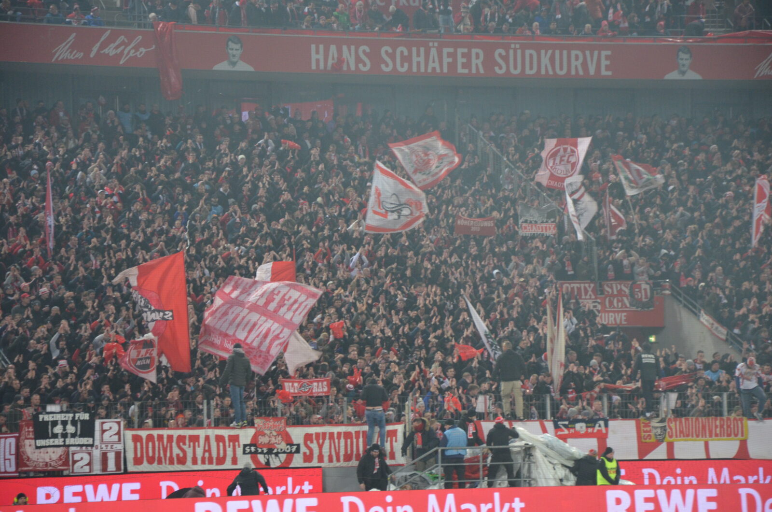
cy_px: 256
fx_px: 3371
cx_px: 386
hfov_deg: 13.1
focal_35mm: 158
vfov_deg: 8.7
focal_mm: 105
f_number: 5.6
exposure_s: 1/125
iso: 1250
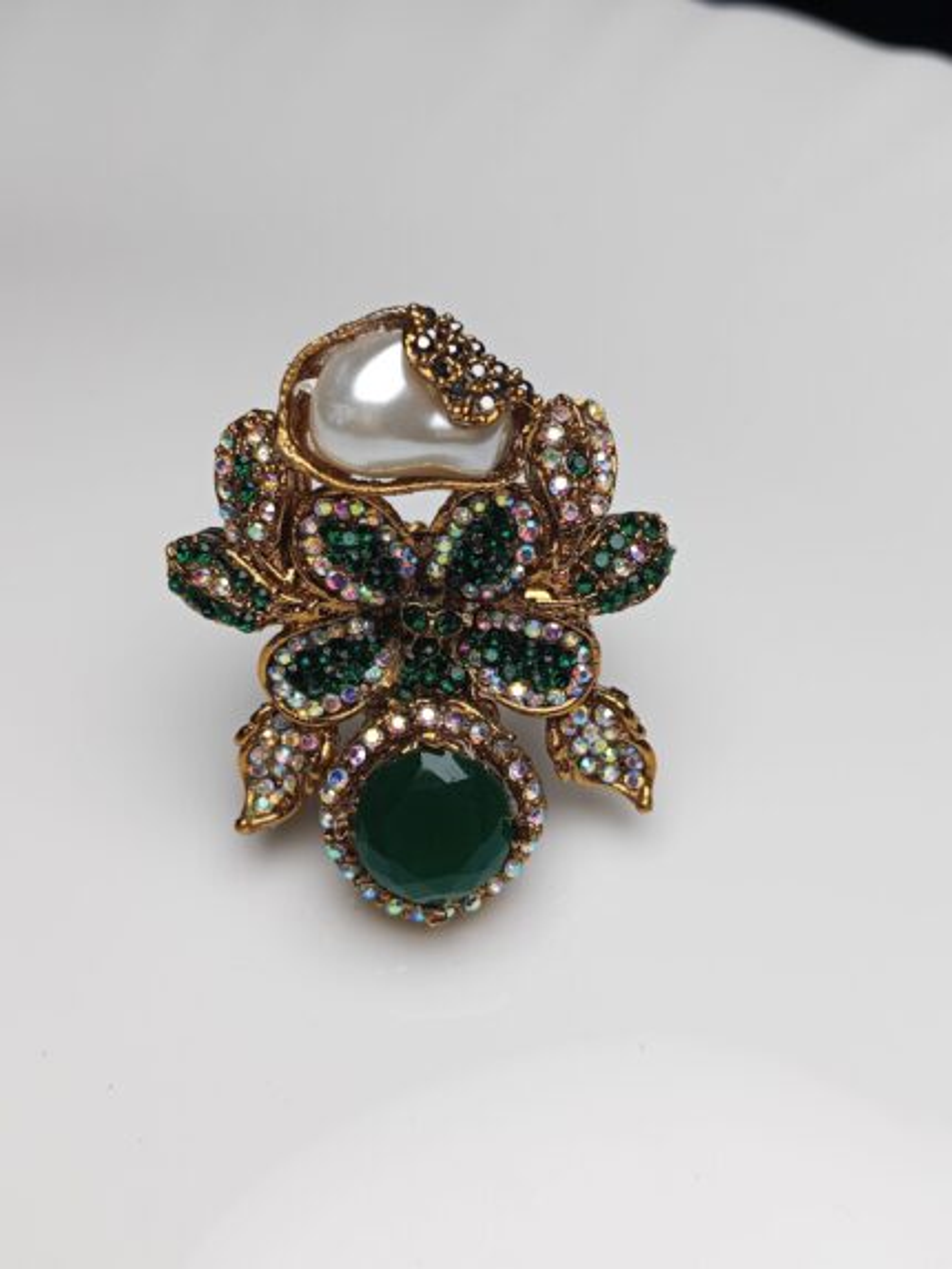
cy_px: 634
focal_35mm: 36
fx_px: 1320
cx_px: 476
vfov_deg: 51.3
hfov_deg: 39.7
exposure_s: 1/255
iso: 50
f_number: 1.8
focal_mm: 3.98
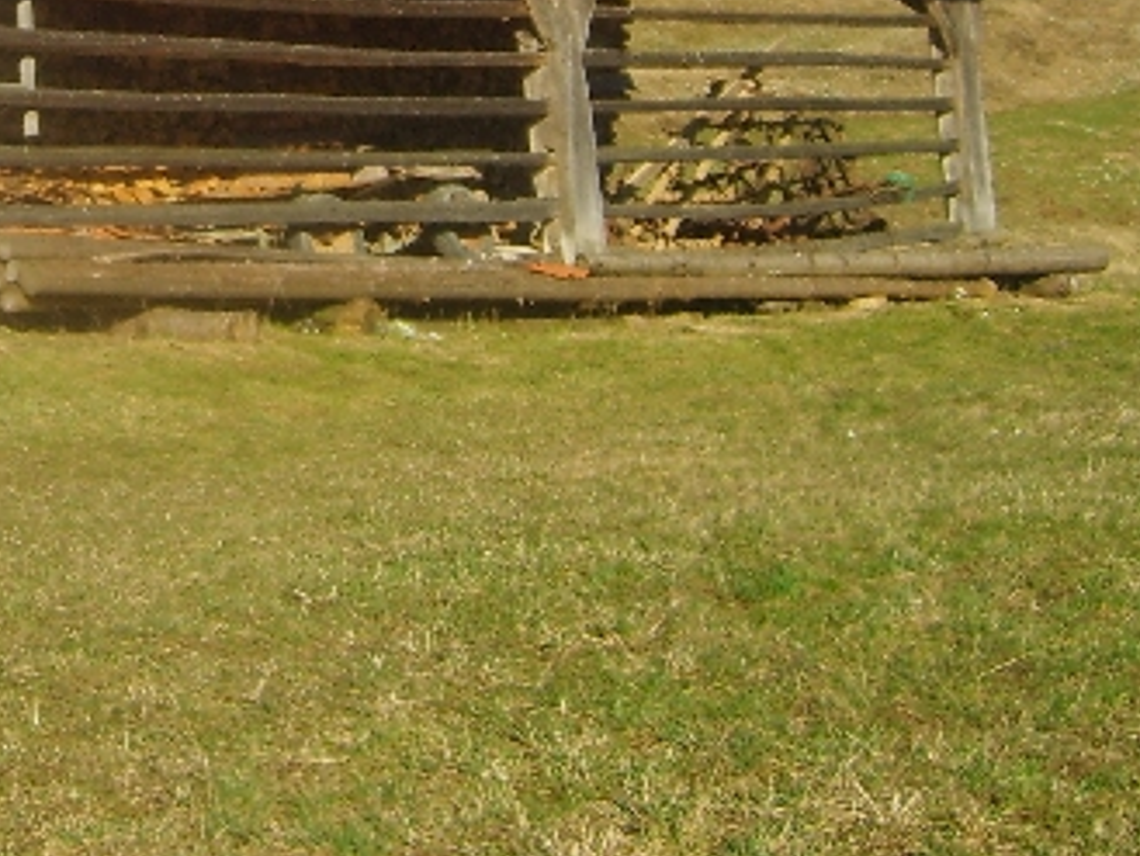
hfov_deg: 22.2
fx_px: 2800
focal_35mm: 85
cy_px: -159
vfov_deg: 16.7
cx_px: 28
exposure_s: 1/1000
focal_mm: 5.8
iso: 50
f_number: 2.8
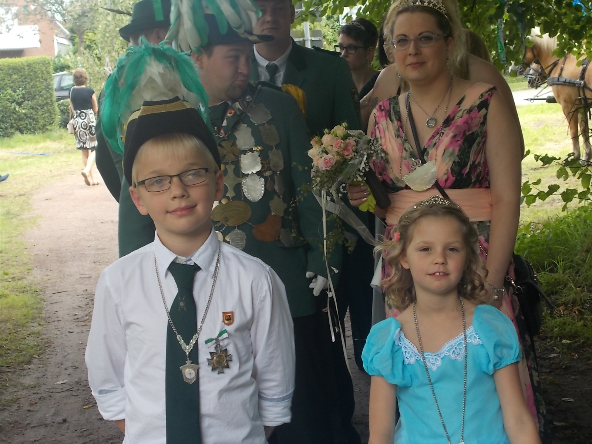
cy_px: 222
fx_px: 1300
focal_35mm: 76
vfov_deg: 19.4
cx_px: 296
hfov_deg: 25.7
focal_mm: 13.5
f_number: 5.8
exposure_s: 1/60
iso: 125
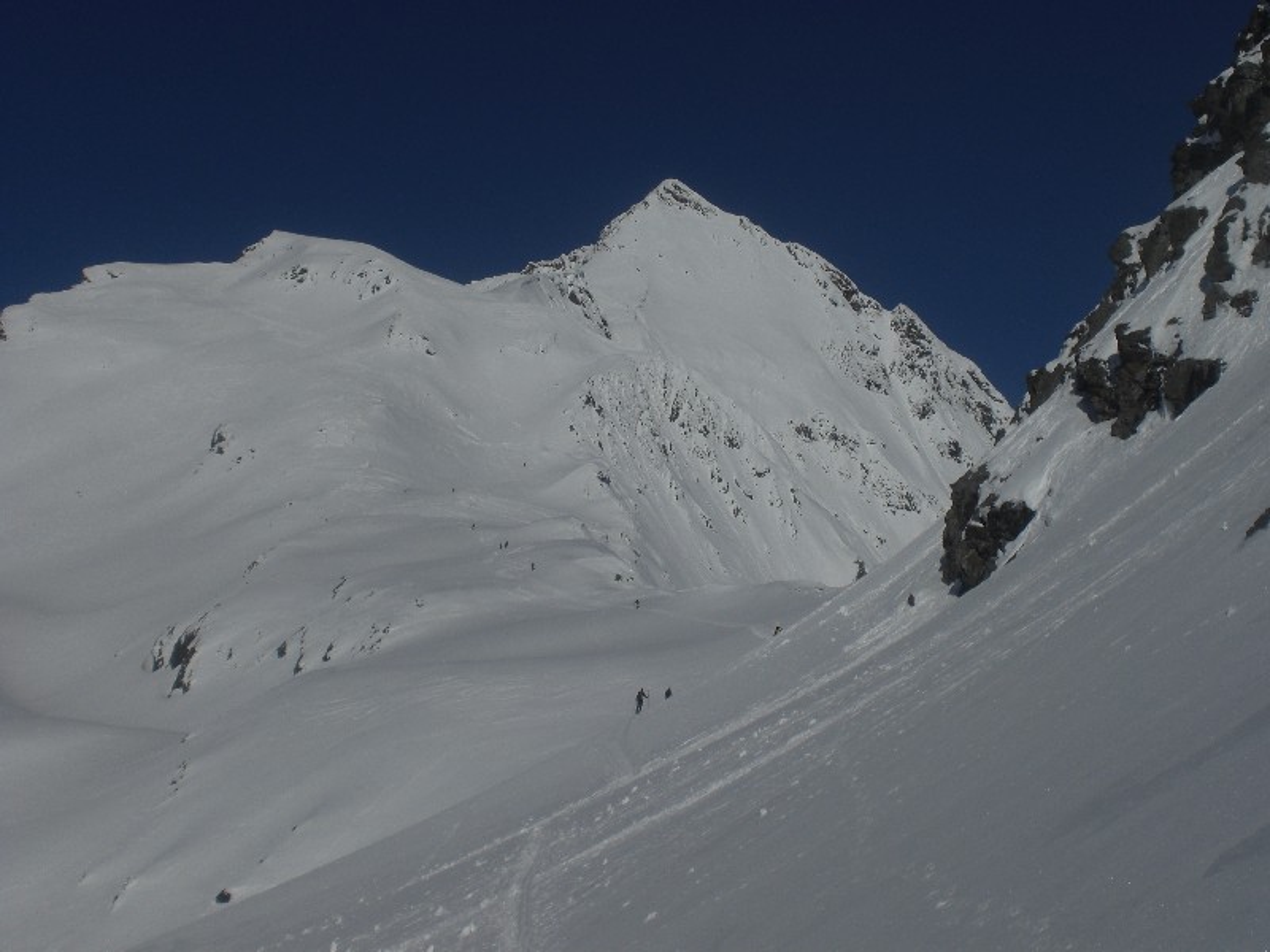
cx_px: 635
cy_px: 476
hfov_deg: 37.5
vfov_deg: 28.6
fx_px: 1871
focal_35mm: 51
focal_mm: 8.44
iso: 50
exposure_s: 1/2000
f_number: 5.1
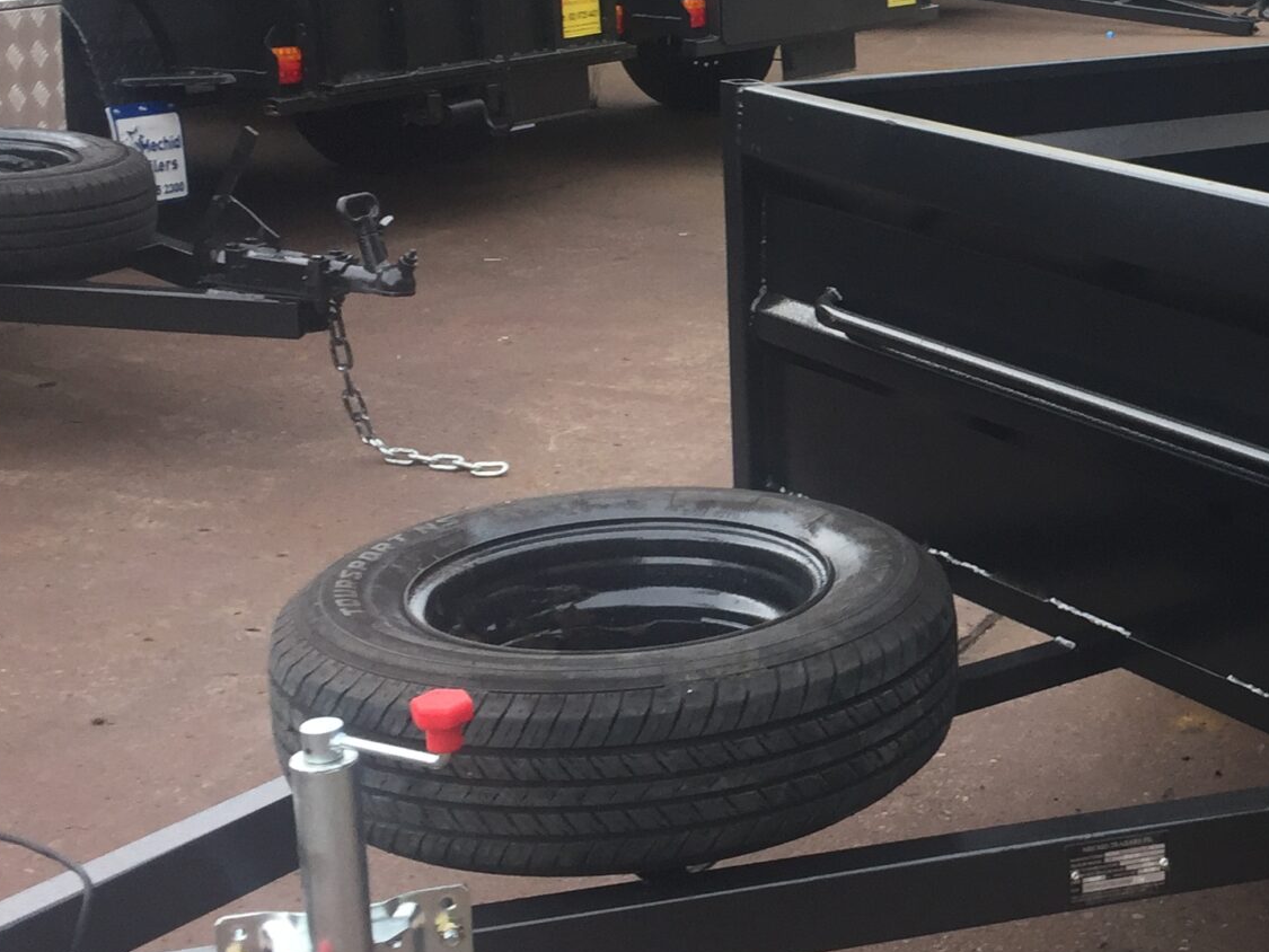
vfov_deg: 22.3
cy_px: 443
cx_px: 1210
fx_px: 2420
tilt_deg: -14.5
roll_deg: -3.7
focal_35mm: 66
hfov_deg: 28.0
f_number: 2.2
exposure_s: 1/100
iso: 50
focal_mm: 4.15
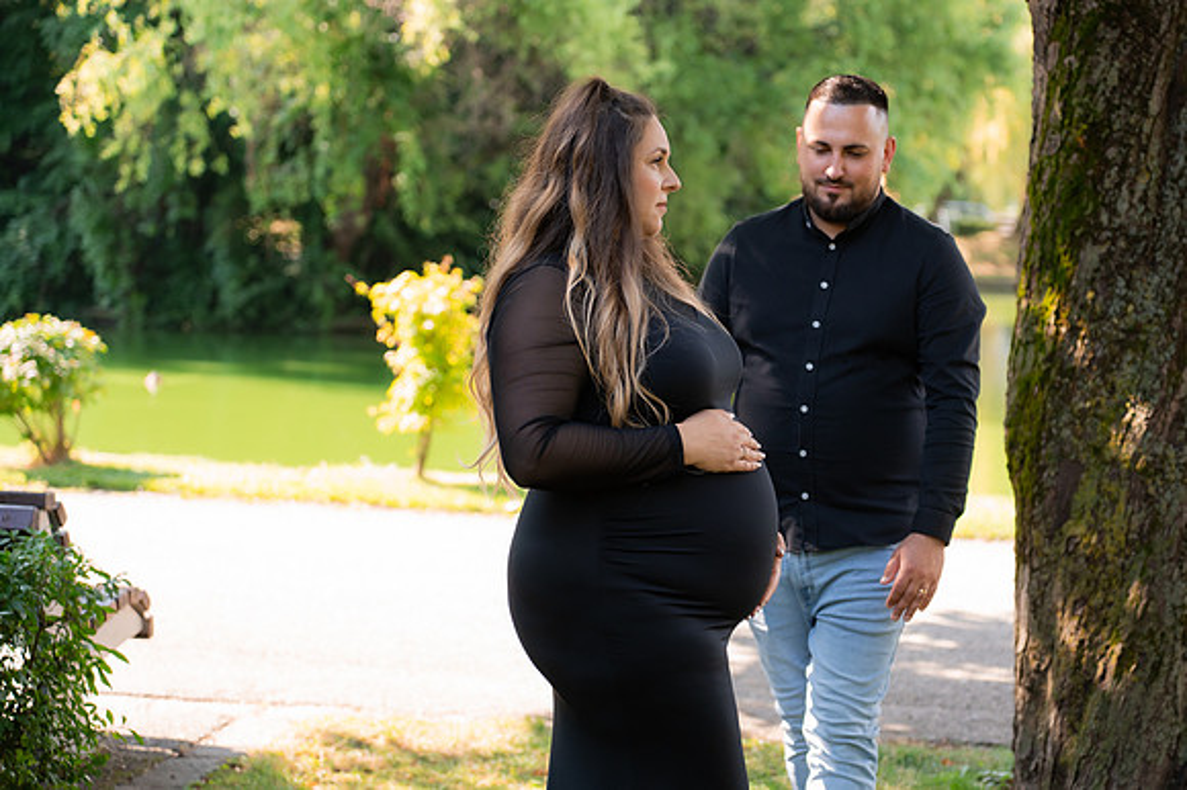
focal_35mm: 71
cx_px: 683
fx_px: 2351
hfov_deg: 28.3
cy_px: 395
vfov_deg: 19.1
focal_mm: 62
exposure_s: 1/800
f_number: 2.8
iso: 500
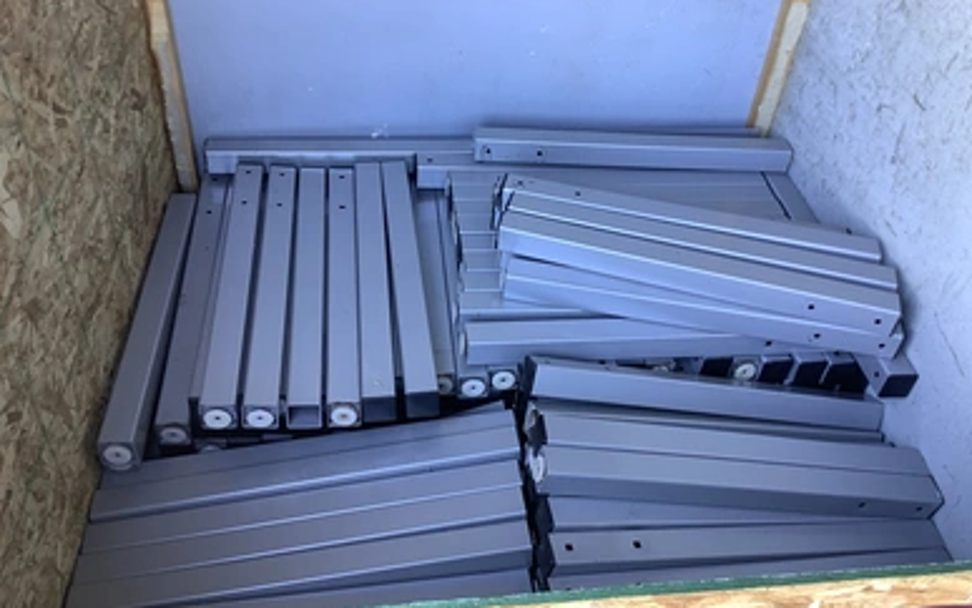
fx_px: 901
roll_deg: -5.4
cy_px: 339
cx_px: 500
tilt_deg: -42.6
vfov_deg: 37.2
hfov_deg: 56.7
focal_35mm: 34
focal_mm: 3.3
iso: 50
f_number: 2.4
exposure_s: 1/60
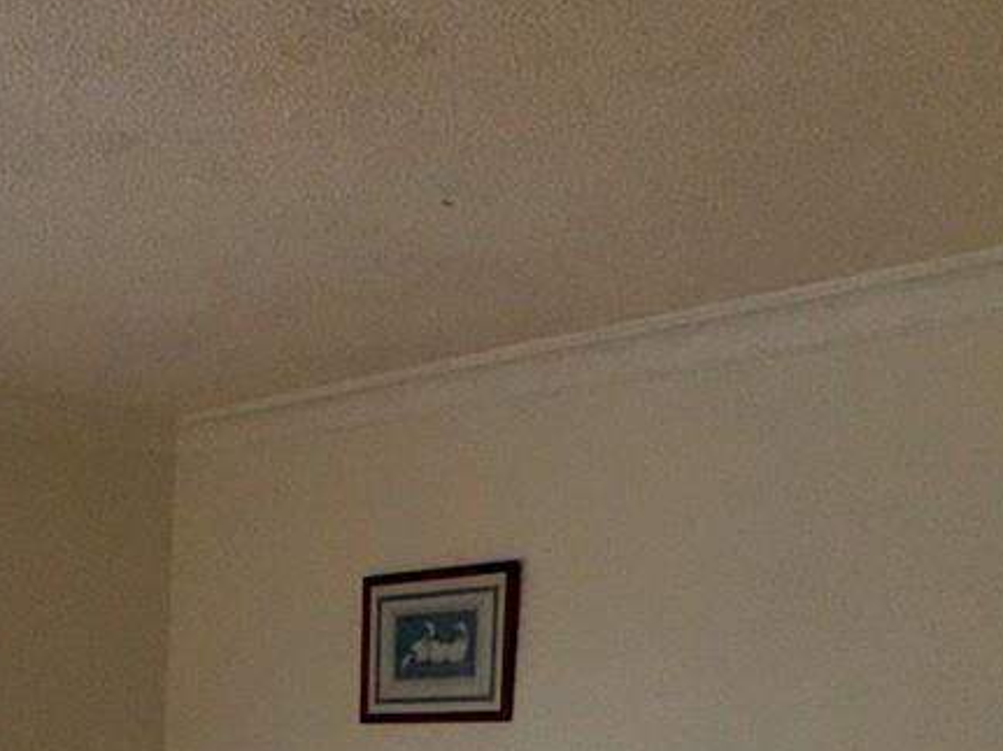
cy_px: 1021
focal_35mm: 52
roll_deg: -1.6
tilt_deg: -12.4
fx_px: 1506
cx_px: -26
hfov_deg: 33.4
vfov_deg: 24.0
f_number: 2.2
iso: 32
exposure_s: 1/289
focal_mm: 2.22
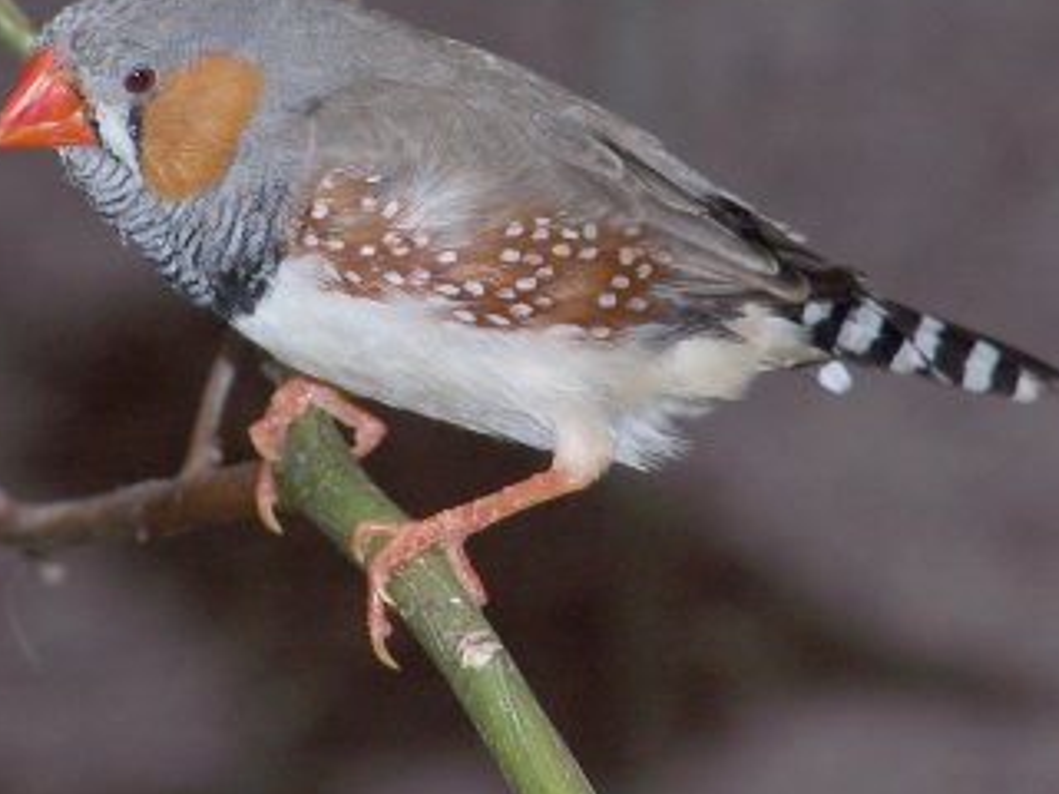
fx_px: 9820
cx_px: 450
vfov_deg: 4.6
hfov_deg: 6.2
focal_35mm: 321
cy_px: 278
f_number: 3.3
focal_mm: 39.5
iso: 80
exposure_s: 1/200
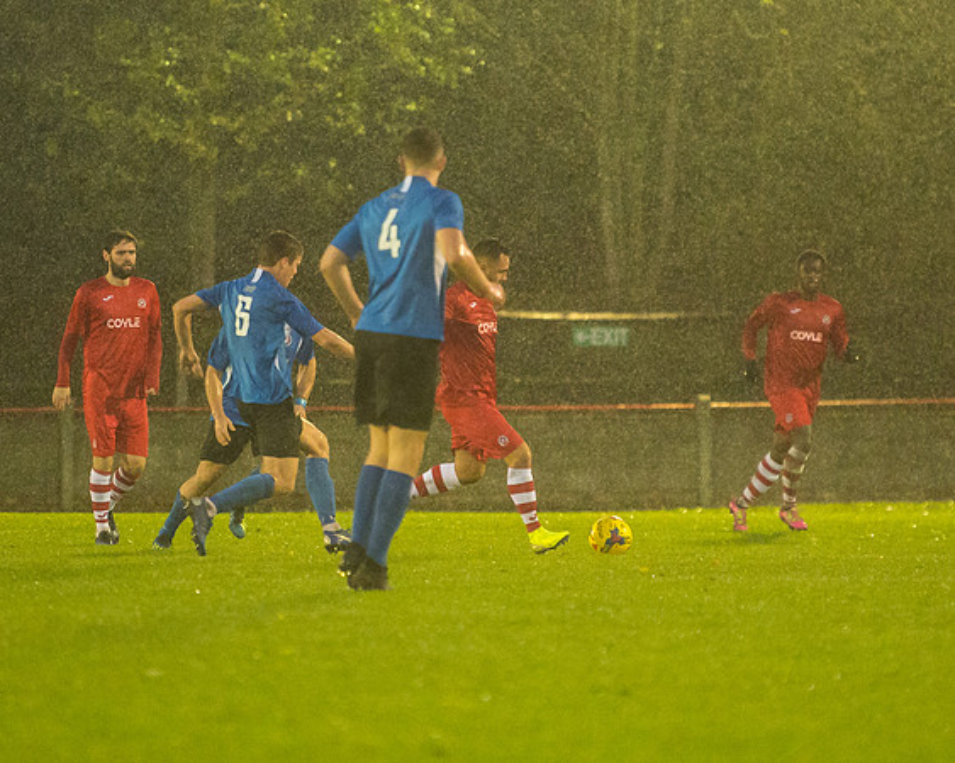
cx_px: 485
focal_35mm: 455
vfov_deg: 3.4
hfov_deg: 4.3
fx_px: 12861
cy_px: 416
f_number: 2.8
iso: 5000
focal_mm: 200
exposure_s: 1/1000
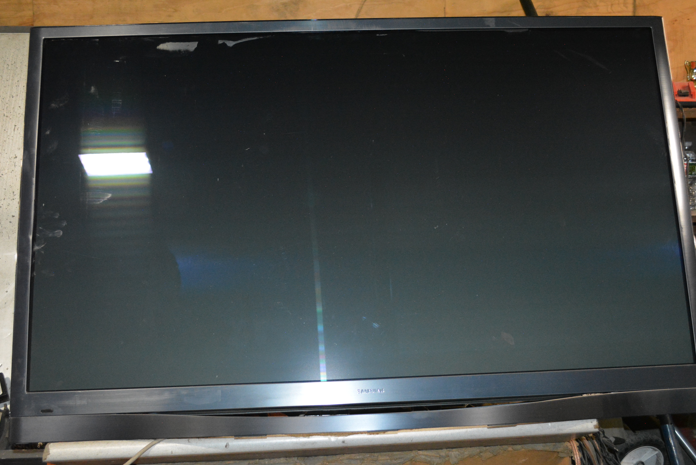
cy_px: 235
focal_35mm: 39
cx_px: 362
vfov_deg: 34.3
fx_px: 755
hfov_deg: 49.5
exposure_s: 1/80
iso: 3200
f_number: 4
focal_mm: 24
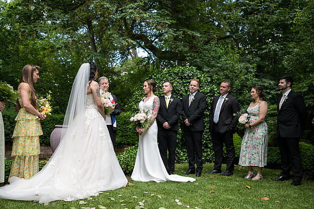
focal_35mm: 35
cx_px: 157
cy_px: 104
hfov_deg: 54.4
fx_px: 305
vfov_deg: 37.9
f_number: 3.5
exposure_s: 1/400
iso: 320
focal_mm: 35
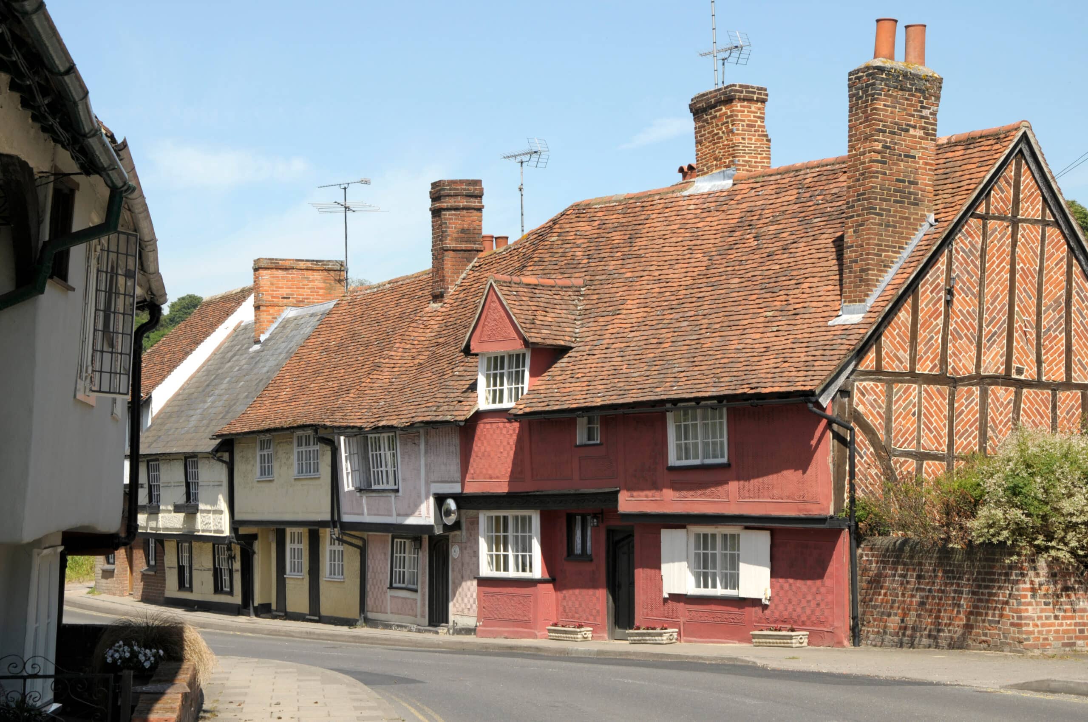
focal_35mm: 75
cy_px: 361
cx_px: 544
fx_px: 2264
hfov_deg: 27.0
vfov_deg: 18.1
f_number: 9
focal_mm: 50
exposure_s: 1/320
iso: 200
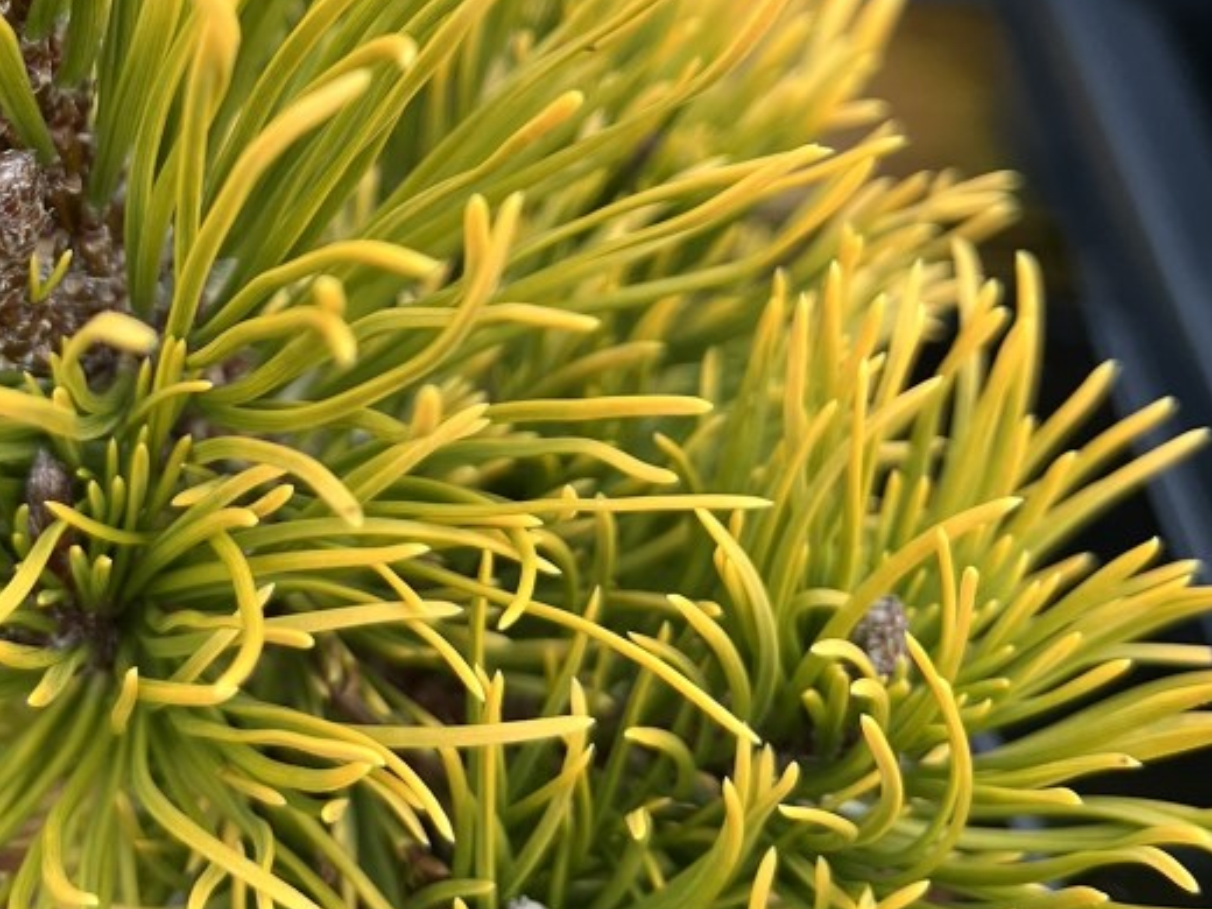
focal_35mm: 54
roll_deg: -1.5
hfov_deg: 34.7
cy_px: 70
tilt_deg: -37.5
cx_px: 296
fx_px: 1891
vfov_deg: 26.0
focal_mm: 5.1
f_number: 1.6
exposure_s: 1/121
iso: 125
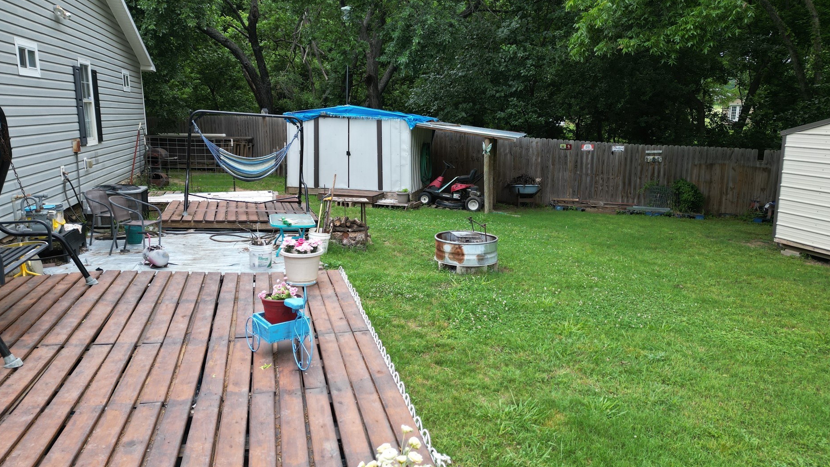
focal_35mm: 27
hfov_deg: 69.8
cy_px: 219
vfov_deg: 42.9
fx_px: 594
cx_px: 425
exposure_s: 1/250
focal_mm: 6.72
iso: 100
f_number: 1.7
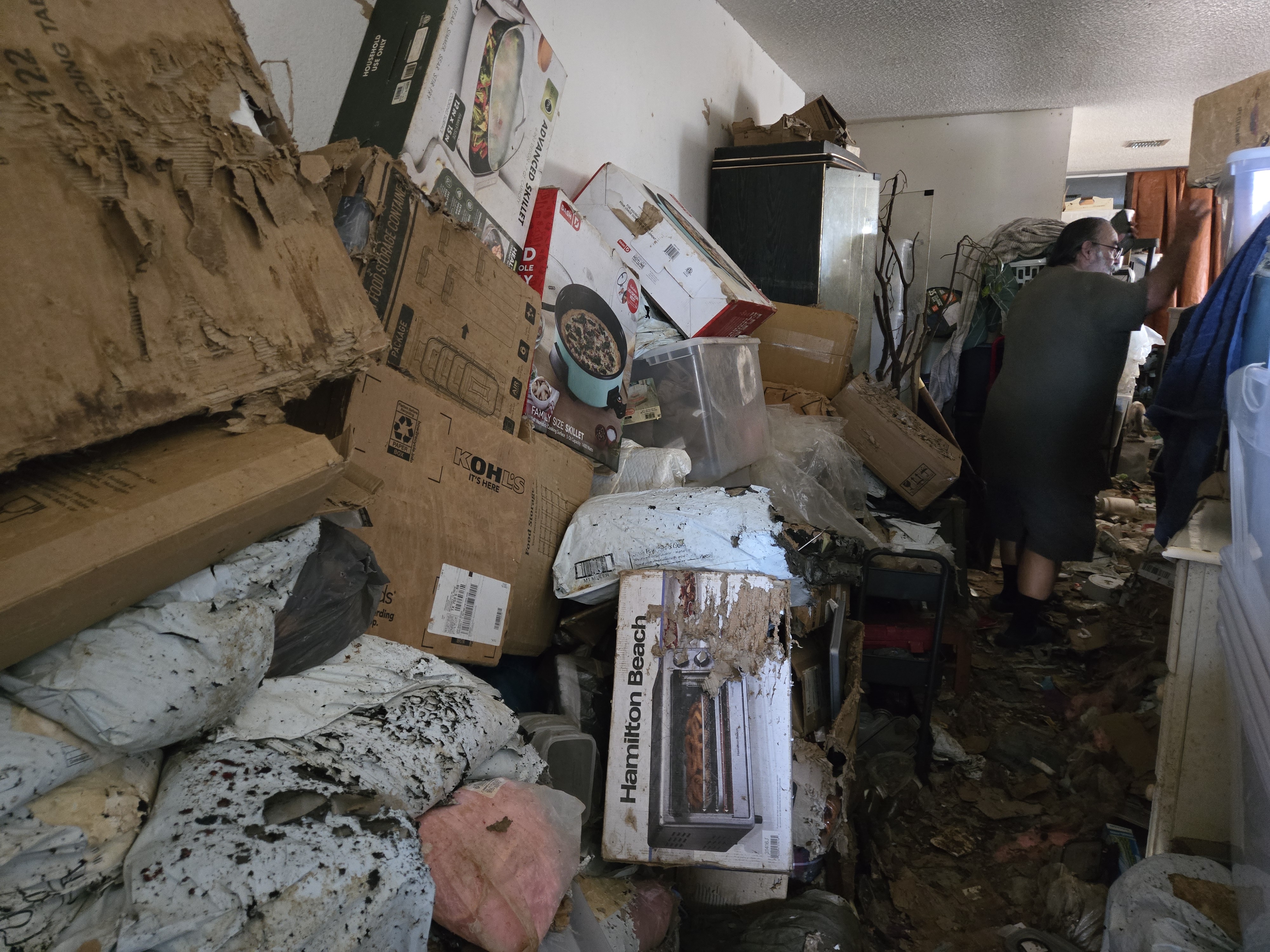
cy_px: 476
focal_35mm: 23
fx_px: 844
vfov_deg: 58.9
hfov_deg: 73.9
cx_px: 635
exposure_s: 1/40
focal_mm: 5.4
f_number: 1.8
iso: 1600
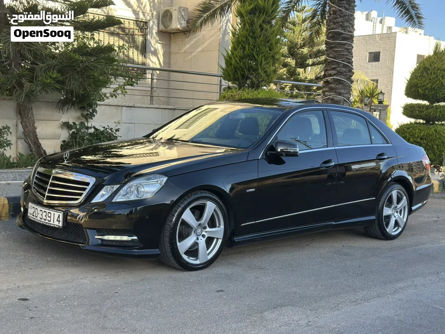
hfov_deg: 39.7
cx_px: 222
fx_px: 617
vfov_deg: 30.3
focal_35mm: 48
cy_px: 167
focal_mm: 6.86
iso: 80
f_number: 1.78
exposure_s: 1/1073
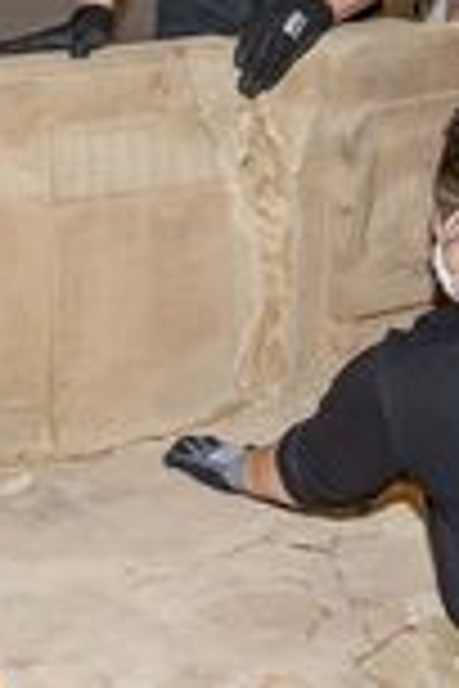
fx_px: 1740
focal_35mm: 91
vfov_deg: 22.0
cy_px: 121
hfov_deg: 14.8
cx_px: 22
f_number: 8
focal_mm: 31
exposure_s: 1/100
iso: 500
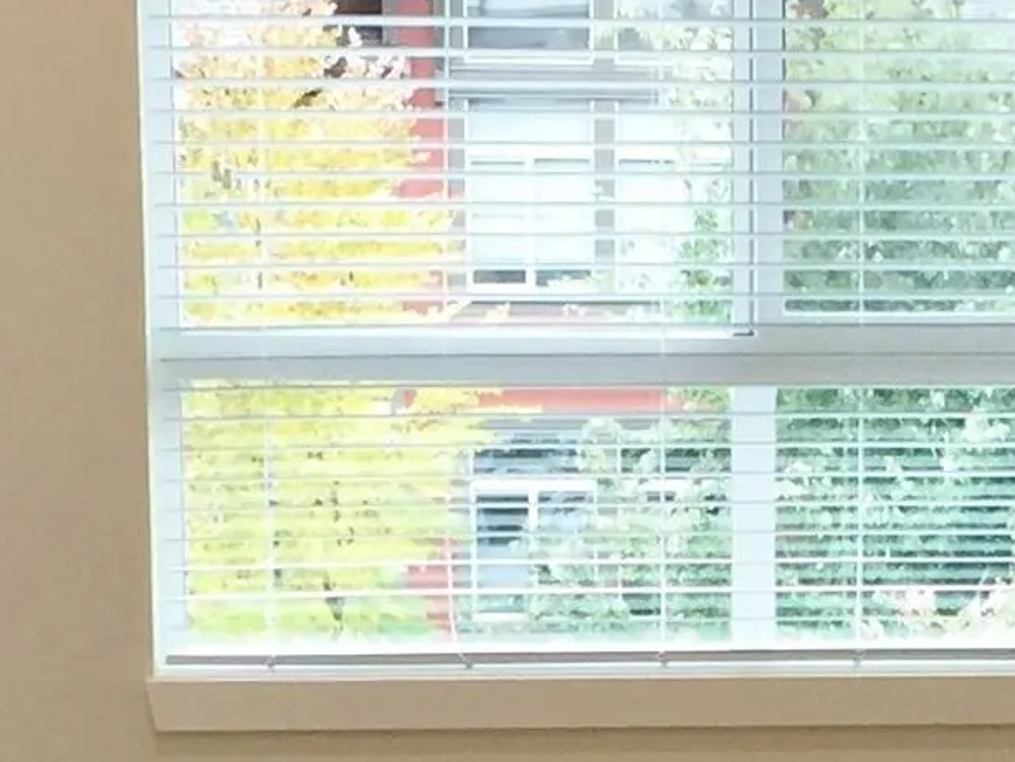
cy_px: 998
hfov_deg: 13.5
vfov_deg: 10.0
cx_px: 917
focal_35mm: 145
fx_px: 4253
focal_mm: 4.15
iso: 40
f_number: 2.2
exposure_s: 1/30
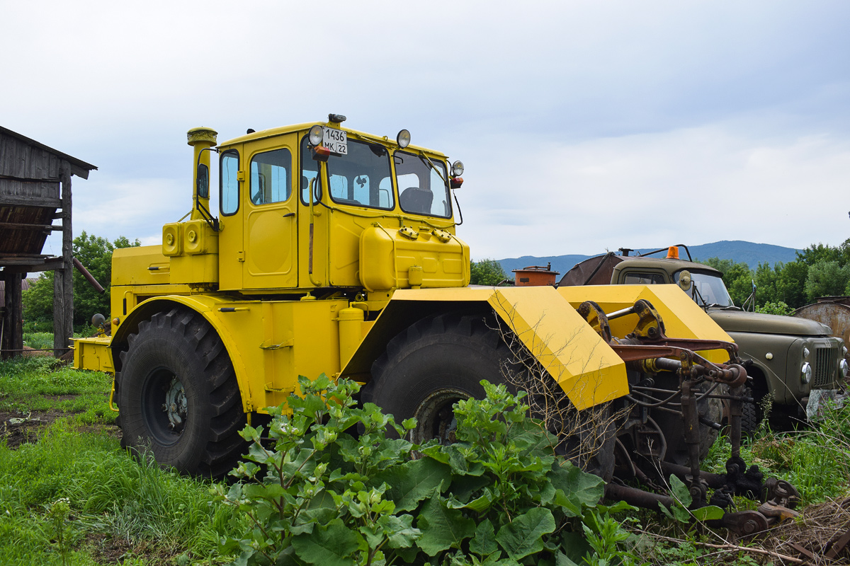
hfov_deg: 59.5
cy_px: 283
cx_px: 425
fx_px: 744
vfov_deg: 41.7
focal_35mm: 32
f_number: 5.6
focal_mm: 21
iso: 400
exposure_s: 1/500
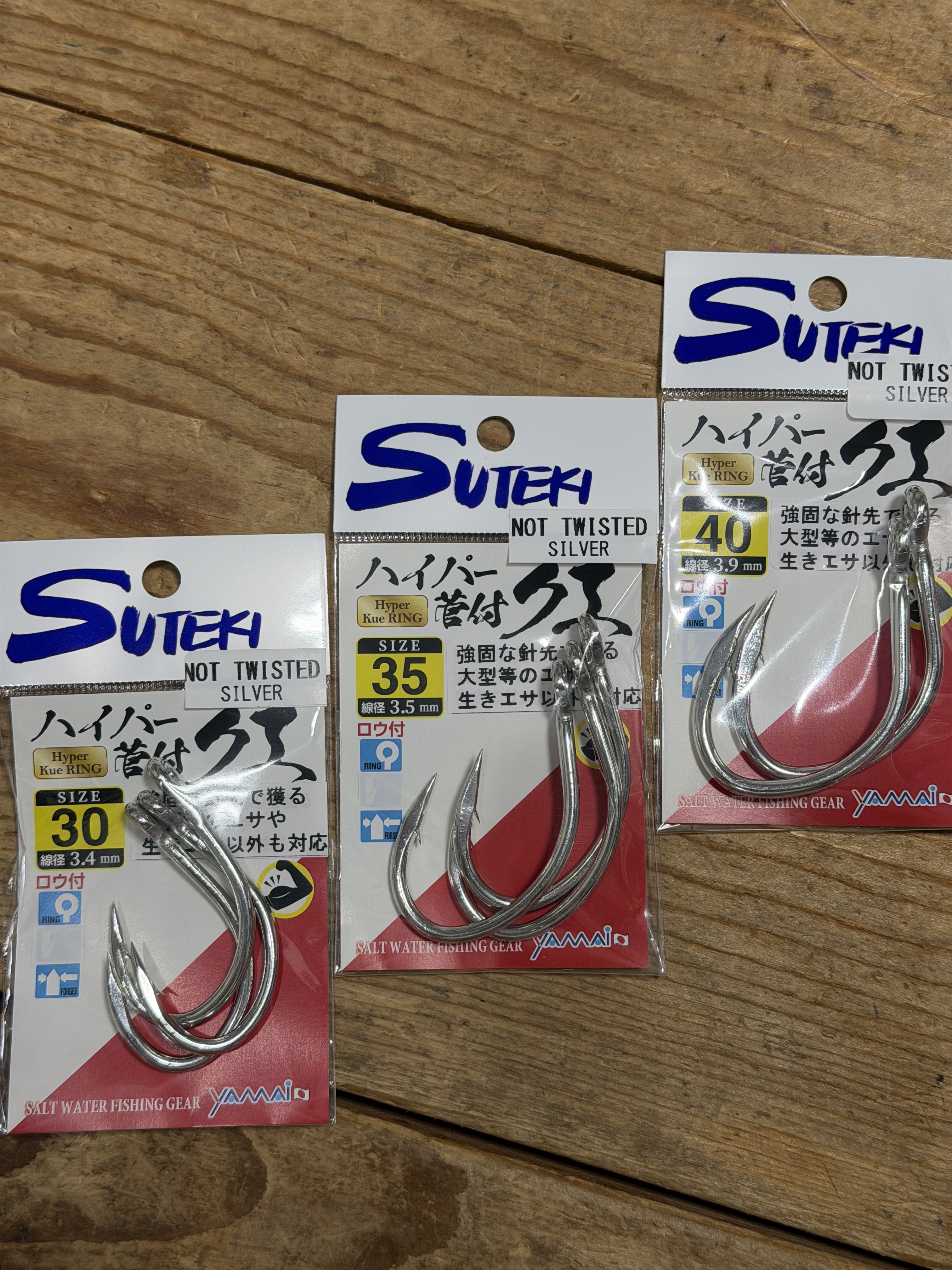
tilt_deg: -85.0
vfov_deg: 39.7
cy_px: 635
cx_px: 476
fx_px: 1760
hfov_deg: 30.3
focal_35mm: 48
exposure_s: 1/100
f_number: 1.78
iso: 80
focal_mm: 6.76
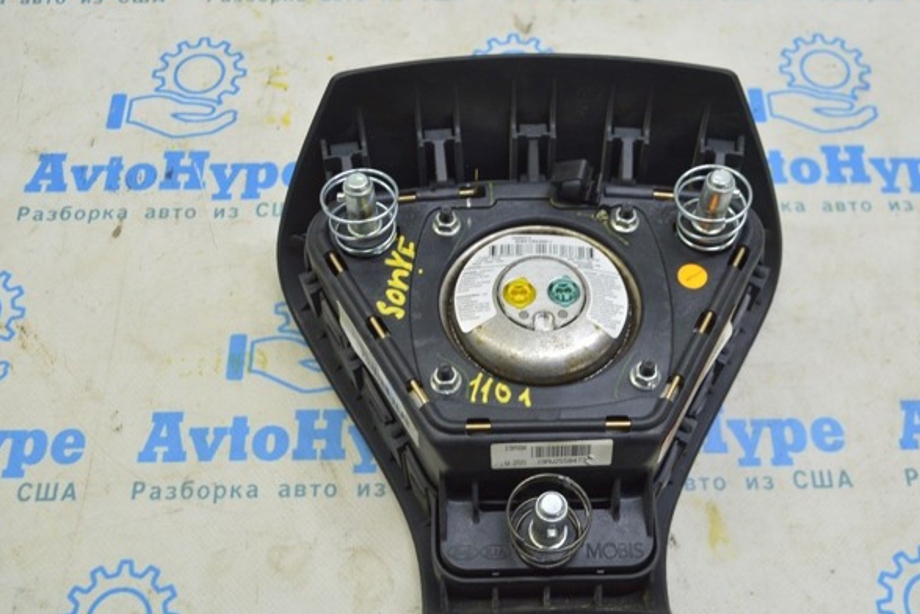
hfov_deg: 51.2
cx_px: 487
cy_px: 320
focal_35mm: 38
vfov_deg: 35.5
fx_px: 960
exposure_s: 1/20
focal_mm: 23
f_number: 5.6
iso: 400
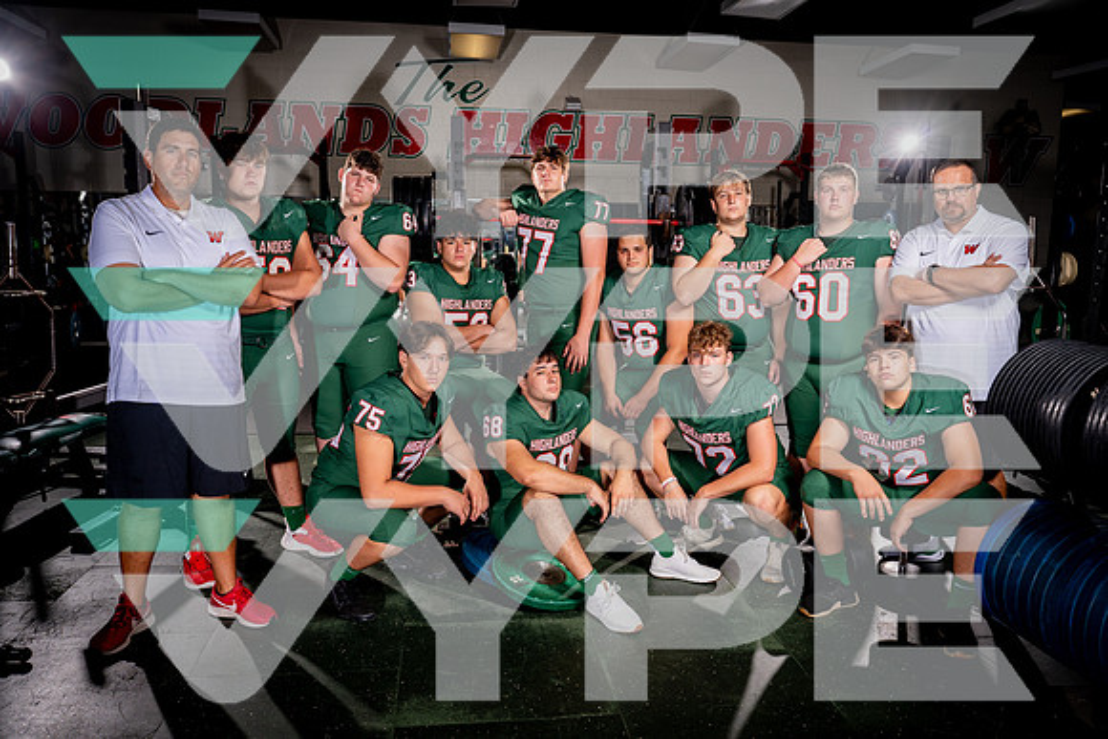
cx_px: 554
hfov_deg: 65.5
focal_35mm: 28
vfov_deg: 46.4
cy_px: 370
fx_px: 862
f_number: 5.6
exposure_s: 1/250
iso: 200
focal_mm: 28
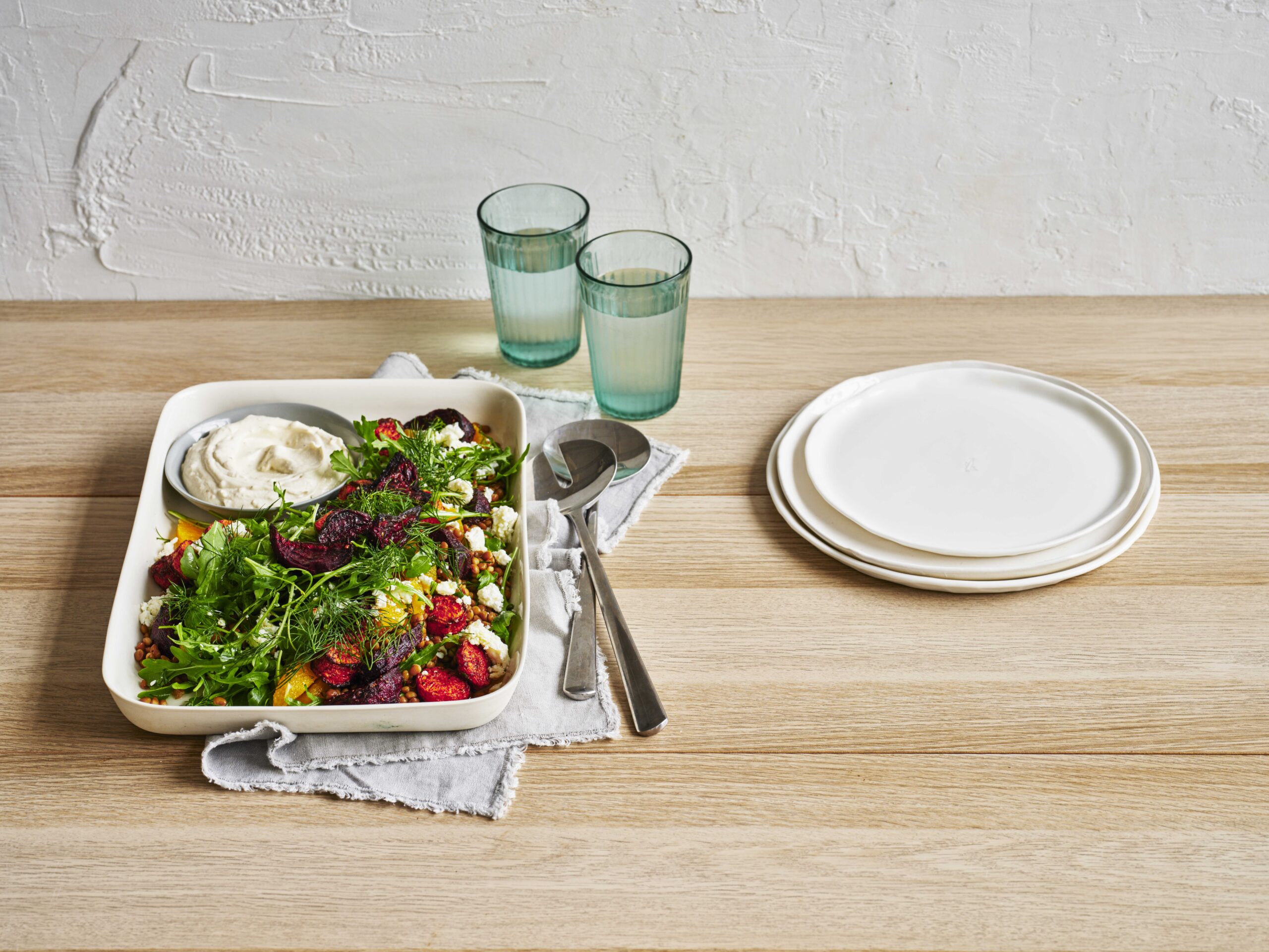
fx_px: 2310
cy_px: 476
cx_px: 634
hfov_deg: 30.7
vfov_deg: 23.3
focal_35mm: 63
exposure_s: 1/15
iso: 400
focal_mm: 80
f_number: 8
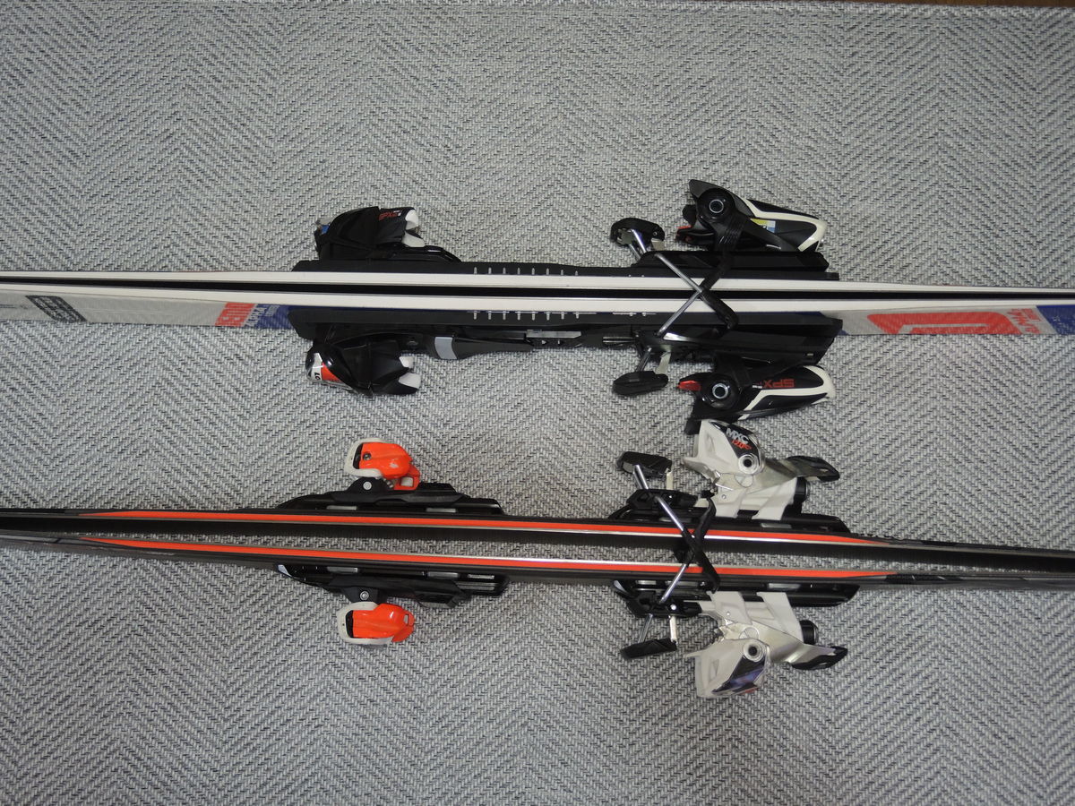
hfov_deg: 49.0
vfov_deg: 37.7
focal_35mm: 38
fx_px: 1180
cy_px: 403
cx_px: 538
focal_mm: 8.2
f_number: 2.2
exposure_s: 1/25
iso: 400
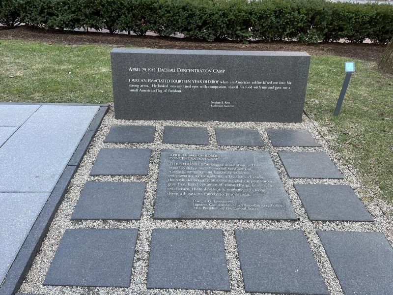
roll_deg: -2.8
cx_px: 196
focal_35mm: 26
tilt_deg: -33.4
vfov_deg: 53.1
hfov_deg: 67.3
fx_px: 295
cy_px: 148
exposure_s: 1/125
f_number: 1.6
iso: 32
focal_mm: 5.1
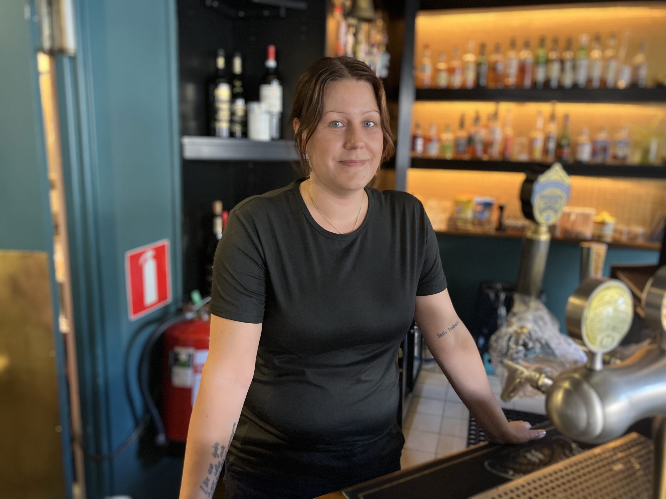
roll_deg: -0.1
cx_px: 333
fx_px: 539
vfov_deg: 49.7
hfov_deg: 63.4
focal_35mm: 28
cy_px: 250
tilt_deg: -10.5
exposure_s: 1/37
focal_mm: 3.99
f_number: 1.8
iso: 320
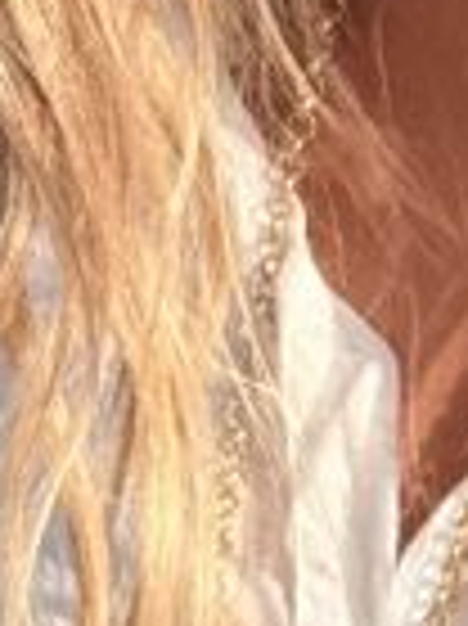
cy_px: 653
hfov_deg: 4.1
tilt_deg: -5.9
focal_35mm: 353
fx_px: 6373
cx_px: 1143
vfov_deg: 5.6
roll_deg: -4.5
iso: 80
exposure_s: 1/8772
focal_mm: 6.76
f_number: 1.78
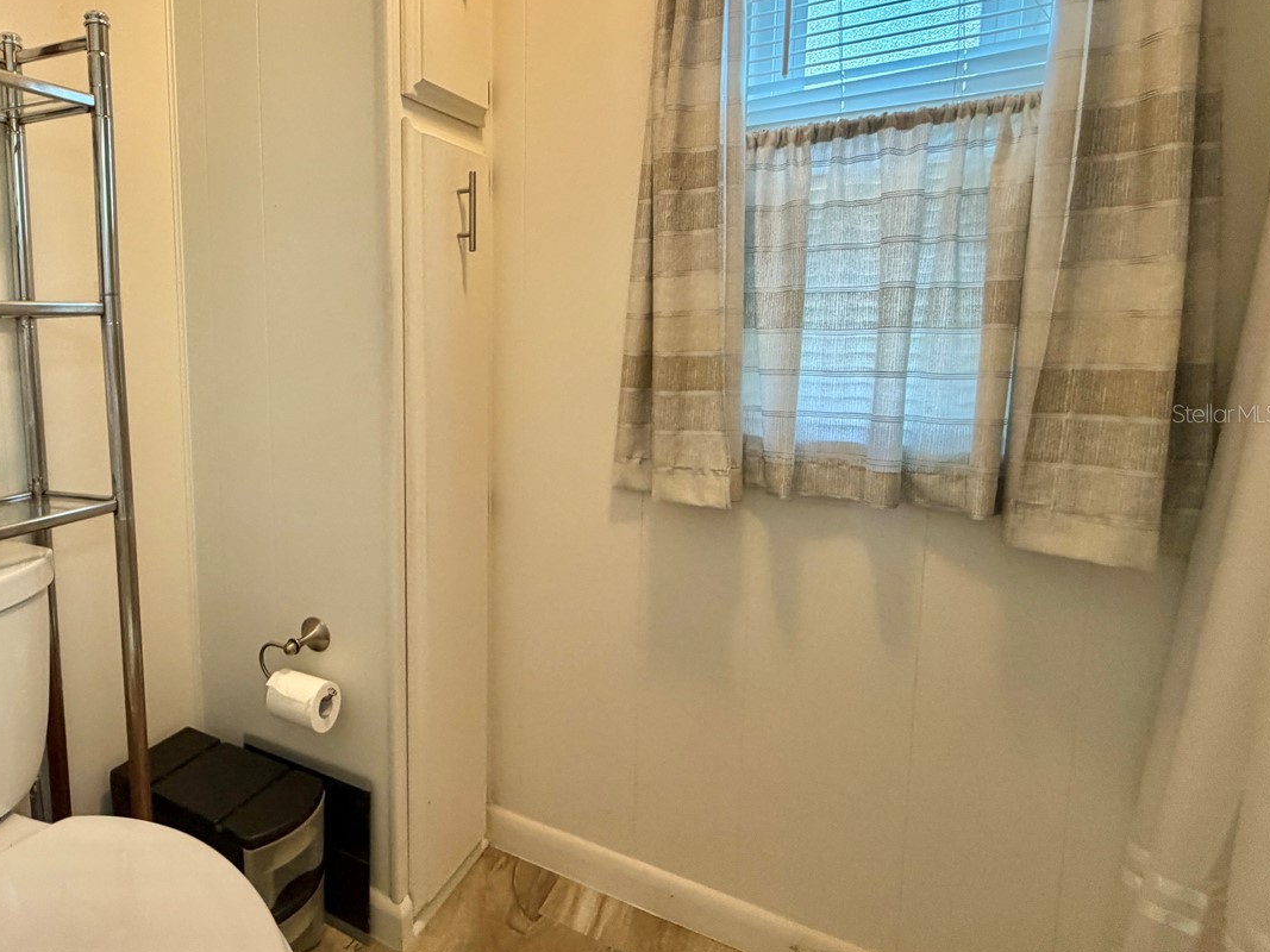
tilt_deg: -6.4
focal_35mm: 21
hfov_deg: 73.9
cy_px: 413
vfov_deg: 63.2
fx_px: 770
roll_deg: +1.7
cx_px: 332
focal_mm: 2.22
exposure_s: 1/60
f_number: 2.2
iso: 250
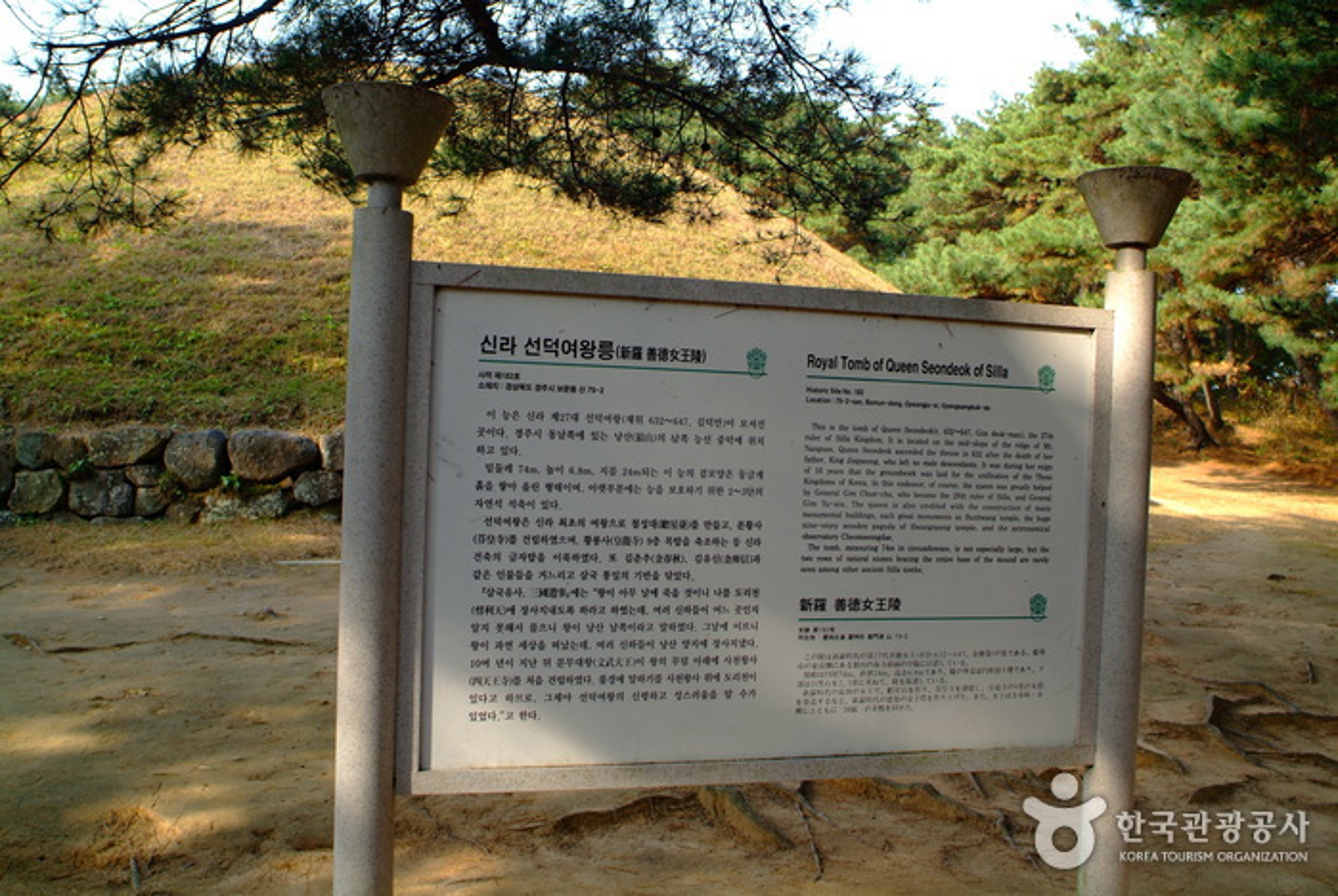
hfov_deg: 61.9
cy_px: 448
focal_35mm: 30
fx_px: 1116
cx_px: 669
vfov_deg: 43.7
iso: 100
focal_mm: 20
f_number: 4.8
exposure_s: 1/90
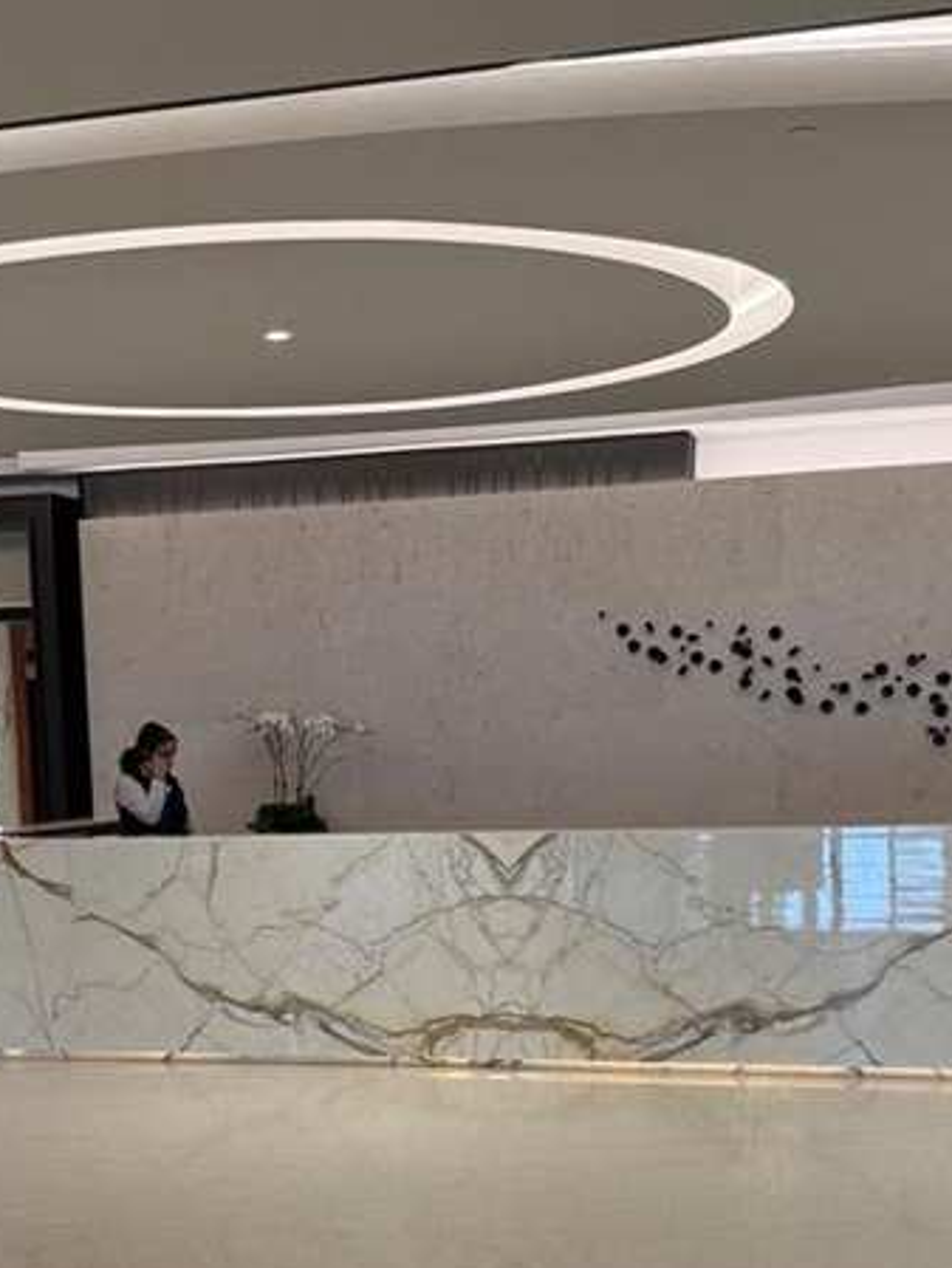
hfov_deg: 25.6
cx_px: 342
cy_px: 1096
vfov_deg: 32.4
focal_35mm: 57
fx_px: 2089
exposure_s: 1/120
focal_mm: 6.76
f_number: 1.78
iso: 200
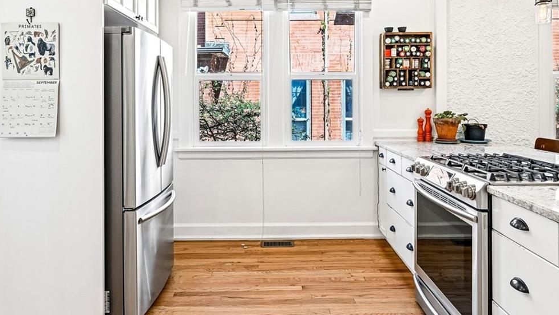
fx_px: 356
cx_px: 278
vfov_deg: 46.7
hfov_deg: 76.3
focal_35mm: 24
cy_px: 98
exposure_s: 1/15
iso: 72
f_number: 8
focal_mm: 14
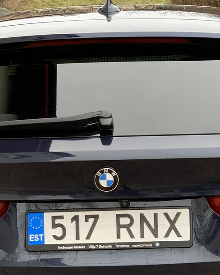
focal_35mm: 133
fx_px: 1084
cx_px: 109
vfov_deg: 14.4
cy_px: 225
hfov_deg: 11.6
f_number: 2.4
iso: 50
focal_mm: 6
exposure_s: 1/122
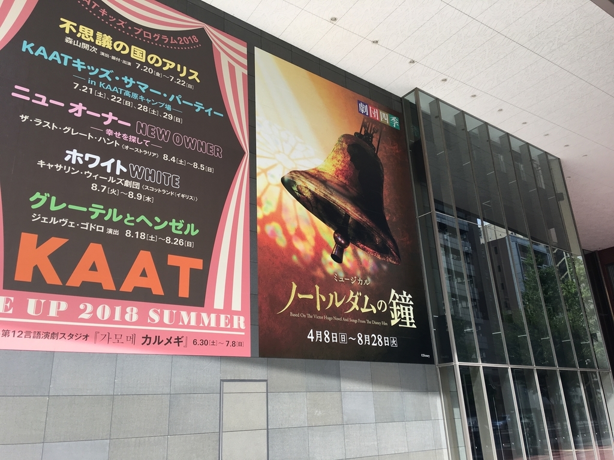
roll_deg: +2.2
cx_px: 307
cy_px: 230
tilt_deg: +20.6
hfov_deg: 61.7
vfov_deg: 48.2
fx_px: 514
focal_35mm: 29
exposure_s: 1/400
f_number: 2.2
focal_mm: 4.15
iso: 25
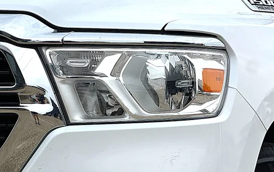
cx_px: 153
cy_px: 73
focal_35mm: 109
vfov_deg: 12.0
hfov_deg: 19.1
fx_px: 814
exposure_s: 1/797
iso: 32
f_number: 2.8
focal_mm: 9
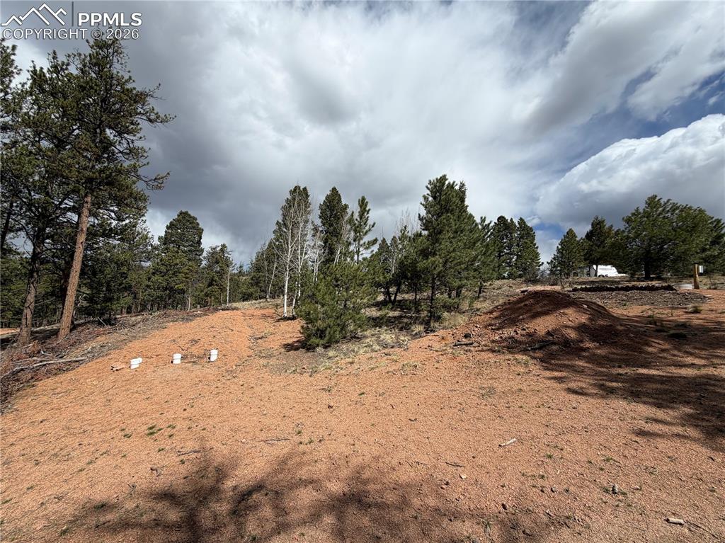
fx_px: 293
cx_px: 362
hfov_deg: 102.1
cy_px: 272
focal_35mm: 14
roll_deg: -2.6
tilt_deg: +5.9
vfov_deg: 85.6
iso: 20
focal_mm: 2.22
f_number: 2.2
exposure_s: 1/1368
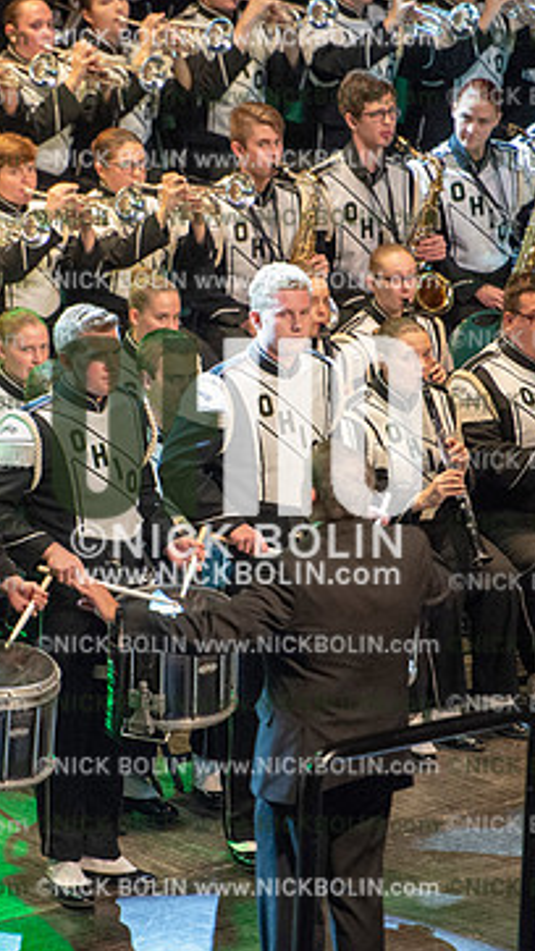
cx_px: 236
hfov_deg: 3.6
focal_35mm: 335
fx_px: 8454
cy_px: 461
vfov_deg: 6.4
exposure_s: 1/1250
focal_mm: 200
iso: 8000
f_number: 2.8
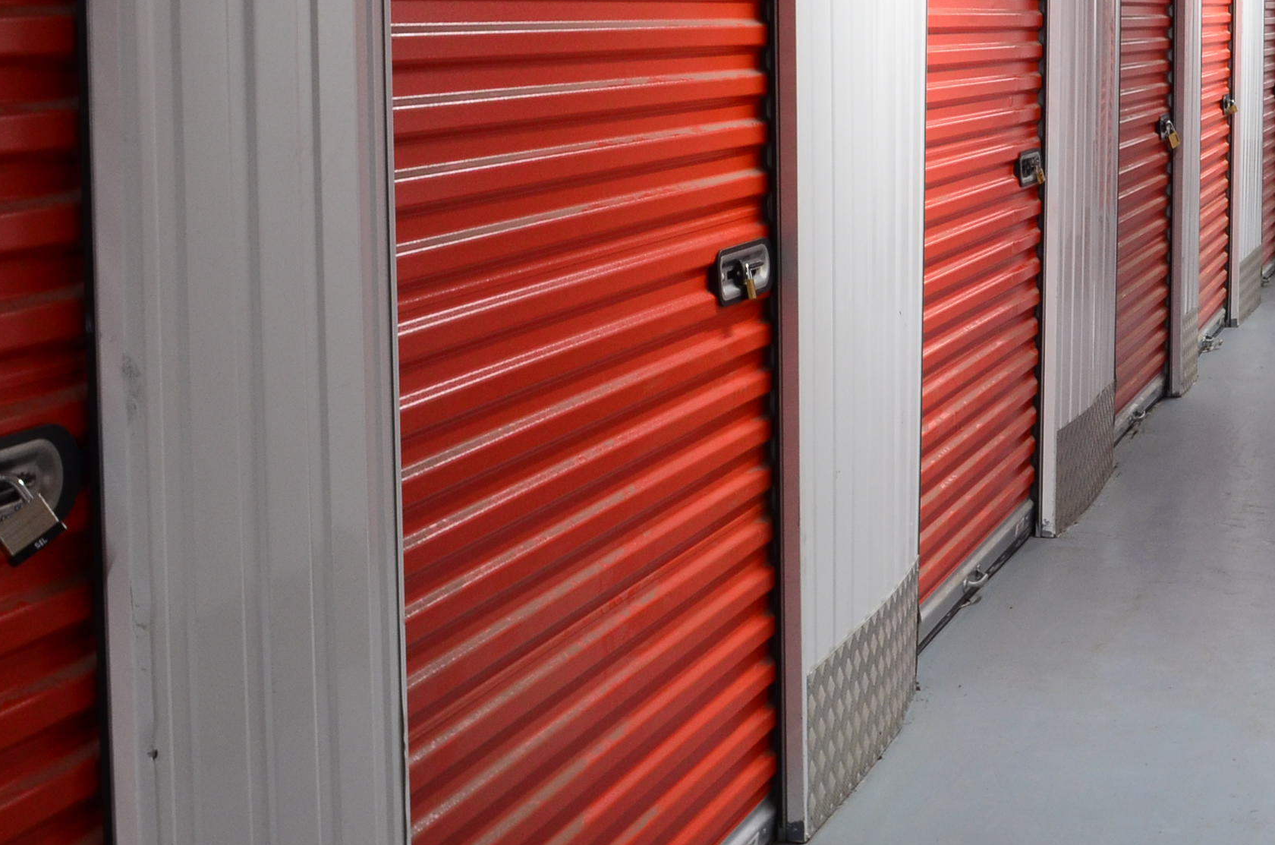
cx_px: 836
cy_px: 264
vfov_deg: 20.4
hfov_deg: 30.4
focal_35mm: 66
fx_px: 2333
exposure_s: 1/13
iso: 500
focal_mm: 20
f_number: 10
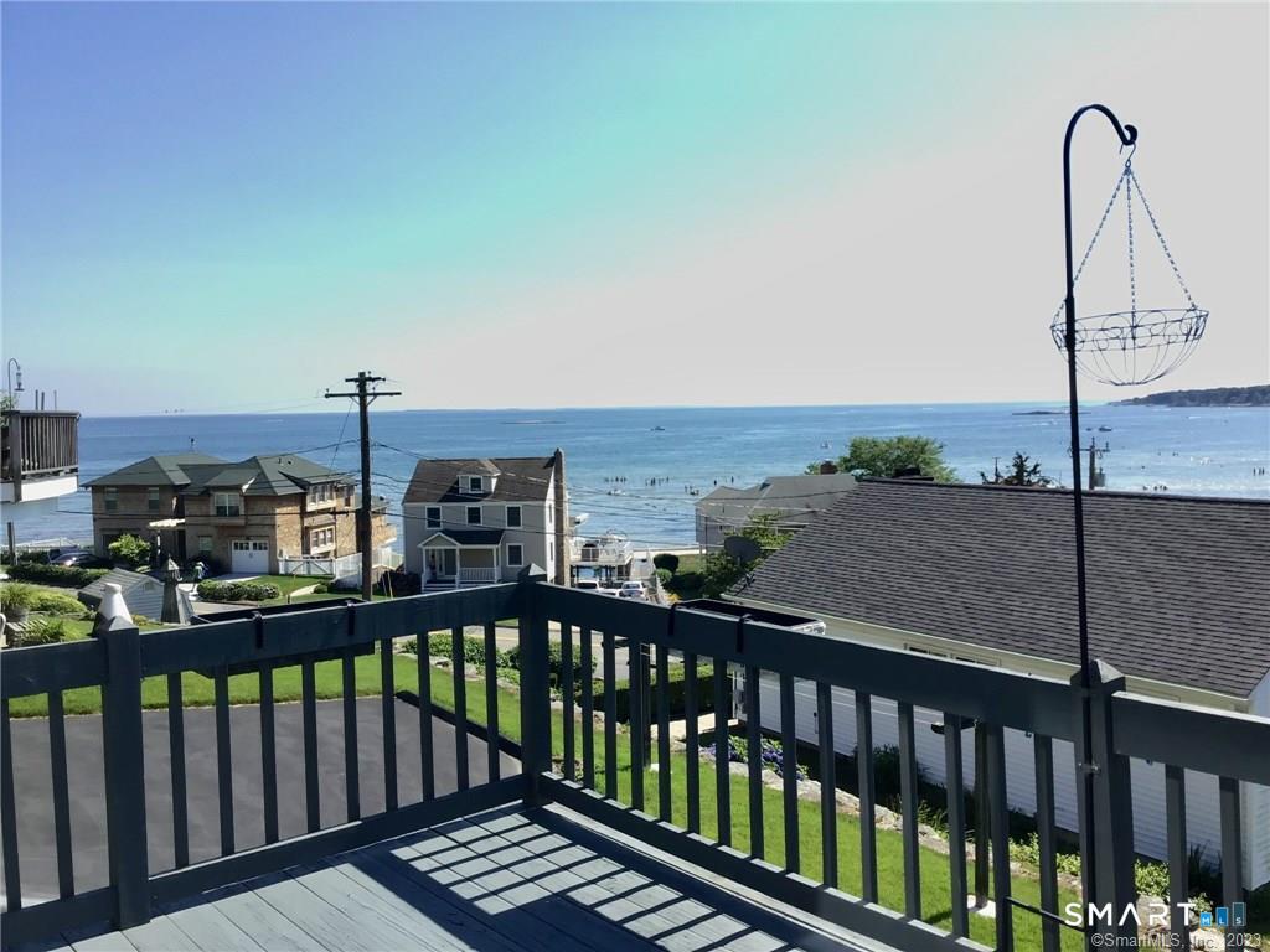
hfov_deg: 58.4
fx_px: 1137
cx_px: 635
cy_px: 476
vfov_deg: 45.4
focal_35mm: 31
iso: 25
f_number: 2.4
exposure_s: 1/566
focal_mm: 3.3
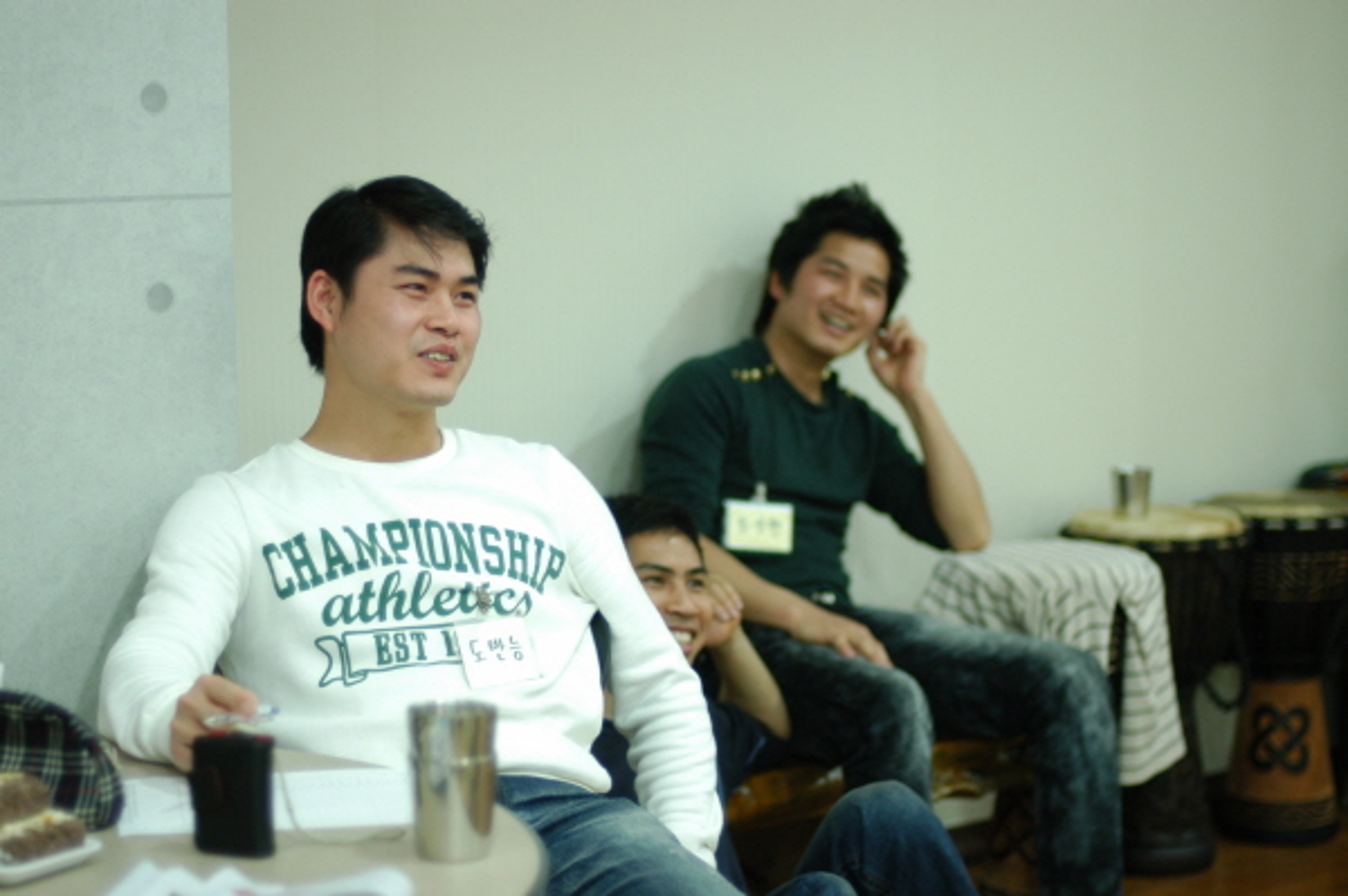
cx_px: 674
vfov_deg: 18.2
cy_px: 448
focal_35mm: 75
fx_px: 2806
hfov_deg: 27.0
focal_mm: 50
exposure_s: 1/60
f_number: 1.4
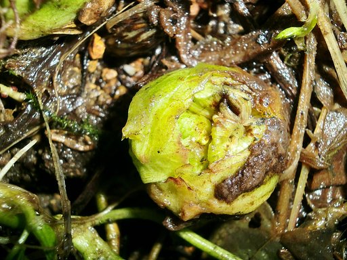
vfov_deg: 41.8
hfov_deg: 54.0
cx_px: 174
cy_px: 130
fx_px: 341
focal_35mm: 34
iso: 64
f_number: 8.4
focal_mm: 5.58
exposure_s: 1/60
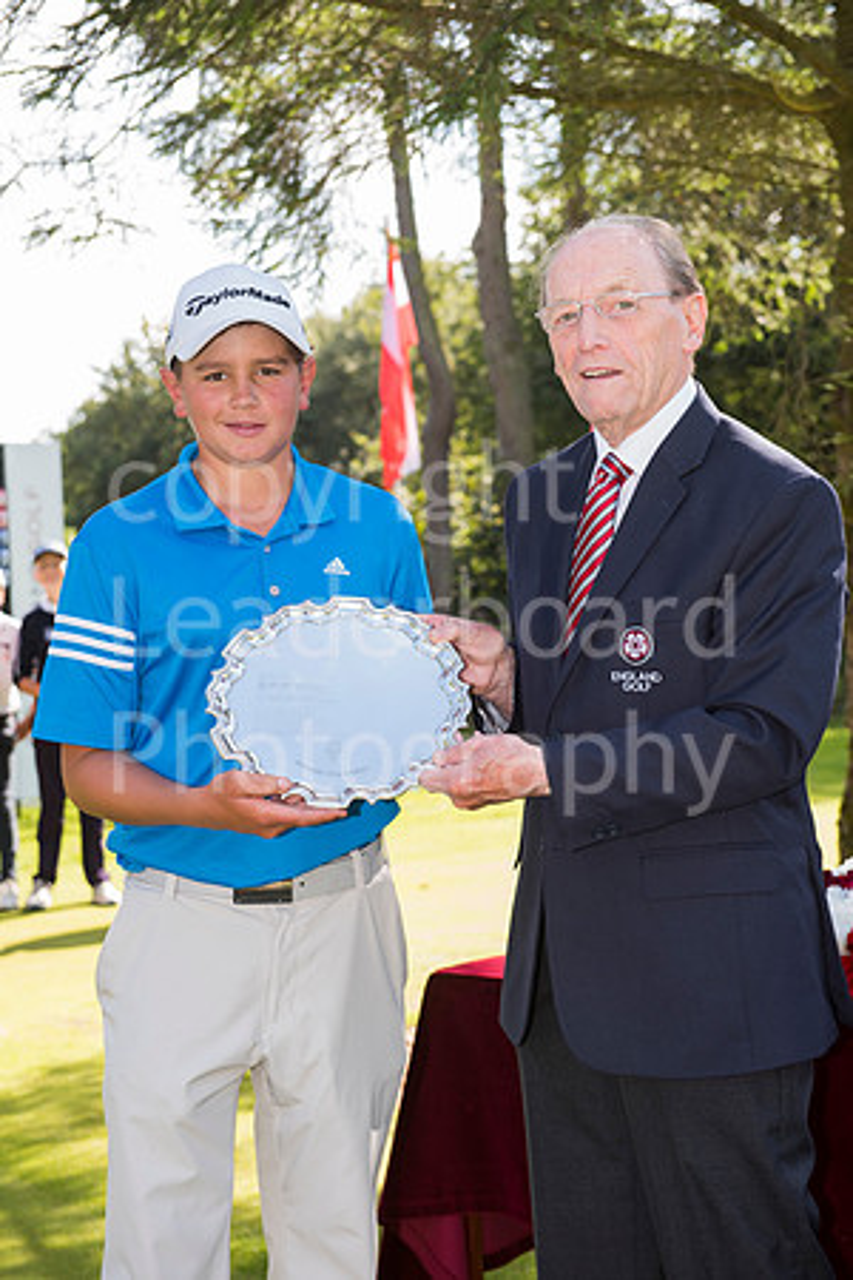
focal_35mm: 66
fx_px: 2346
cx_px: 426
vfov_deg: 30.5
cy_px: 640
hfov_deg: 20.6
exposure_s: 1/160
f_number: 5.6
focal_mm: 66
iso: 250
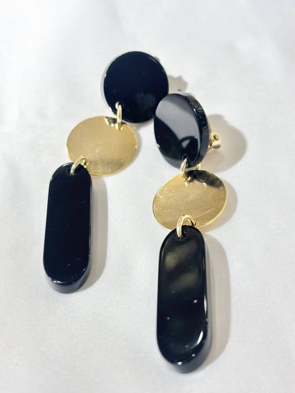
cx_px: 148
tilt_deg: -49.1
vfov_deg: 36.8
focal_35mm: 52
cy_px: 196
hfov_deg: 28.0
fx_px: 591
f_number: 1.6
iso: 32
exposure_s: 1/100
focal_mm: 5.96
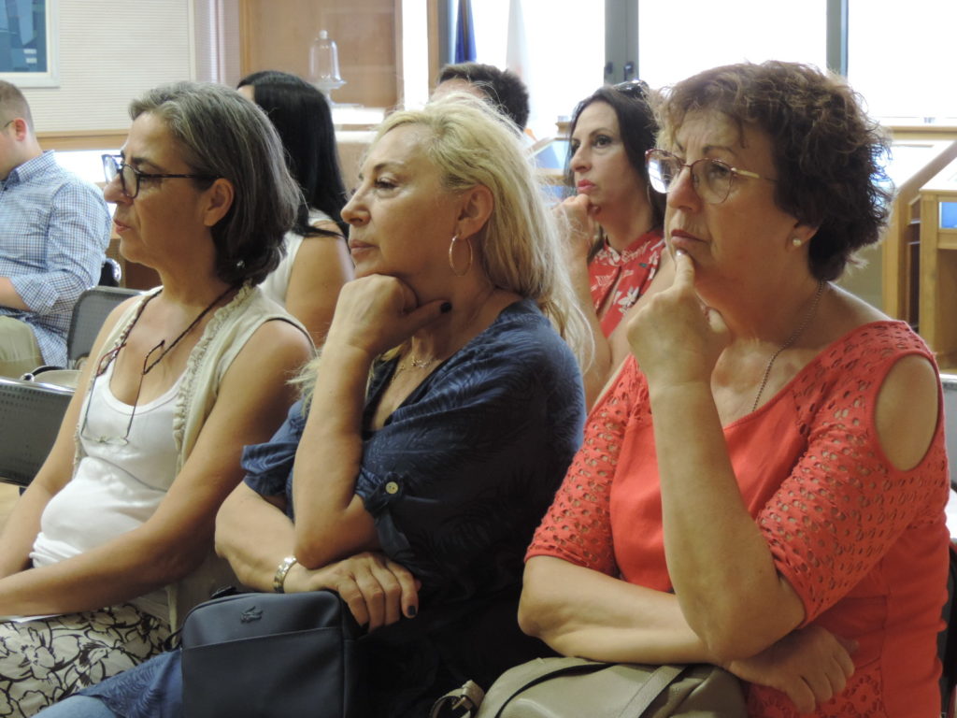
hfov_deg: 27.8
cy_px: 359
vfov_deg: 21.0
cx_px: 478
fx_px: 1935
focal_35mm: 70
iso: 560
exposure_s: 1/15
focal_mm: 12.4
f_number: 3.9
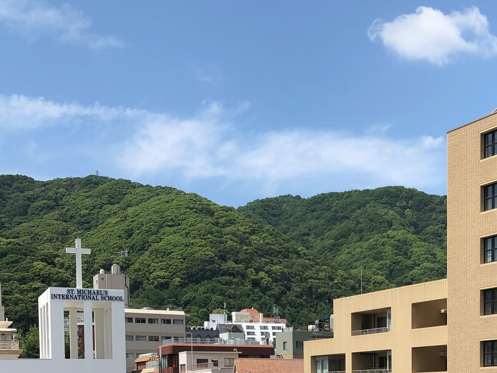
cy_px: 196
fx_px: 646
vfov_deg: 32.2
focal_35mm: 45
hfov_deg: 41.3
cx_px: 349
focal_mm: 3.99
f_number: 1.8
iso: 20
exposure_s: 1/1919
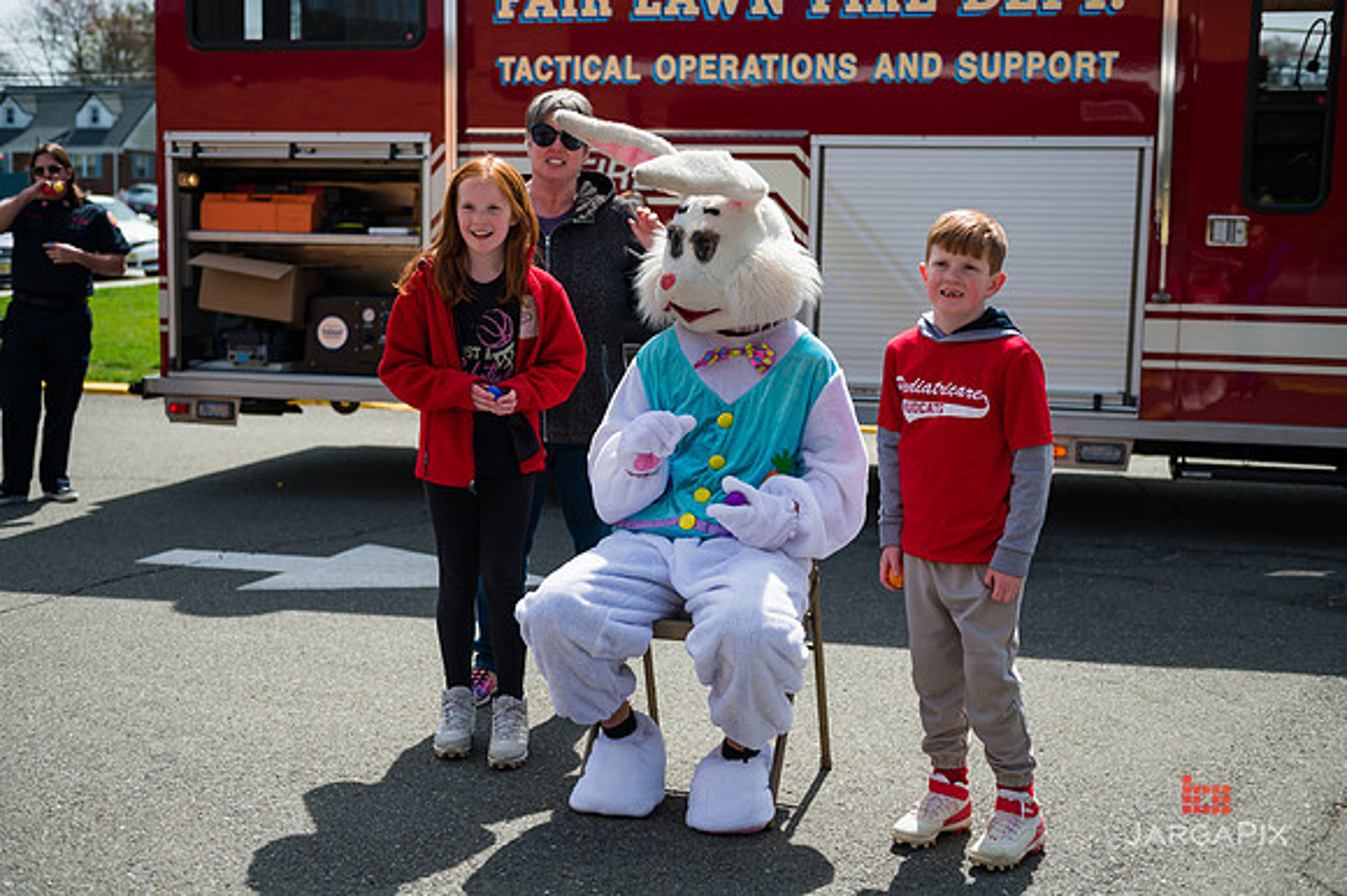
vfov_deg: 29.8
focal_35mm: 45
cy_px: 448
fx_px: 1683
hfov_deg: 43.6
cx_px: 674
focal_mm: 45
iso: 200
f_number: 4
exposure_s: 1/3200
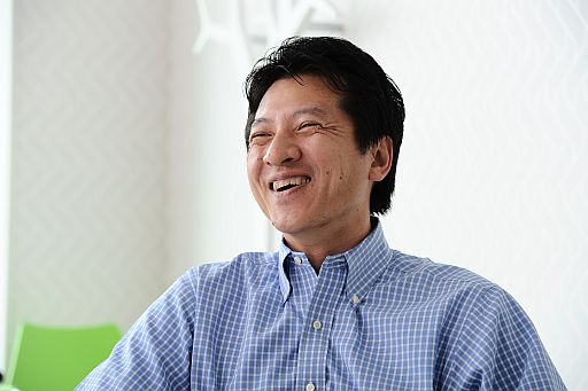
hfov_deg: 15.8
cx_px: 294
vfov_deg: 10.5
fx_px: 2123
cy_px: 196
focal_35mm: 130
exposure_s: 1/200
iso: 400
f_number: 6.3
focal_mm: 130
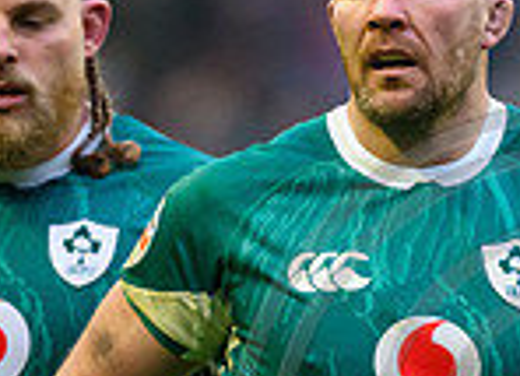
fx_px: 36317
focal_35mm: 2449
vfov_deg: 0.6
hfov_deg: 0.8
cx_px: 444
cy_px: 418
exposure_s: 1/1600
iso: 5000
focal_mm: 560
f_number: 4
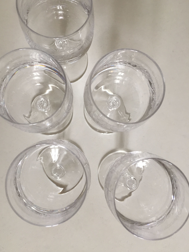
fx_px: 218
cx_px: 93
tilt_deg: -85.2
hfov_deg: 46.8
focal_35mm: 30
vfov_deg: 60.0
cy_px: 122
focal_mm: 4.15
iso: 50
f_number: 2.2
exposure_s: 1/33
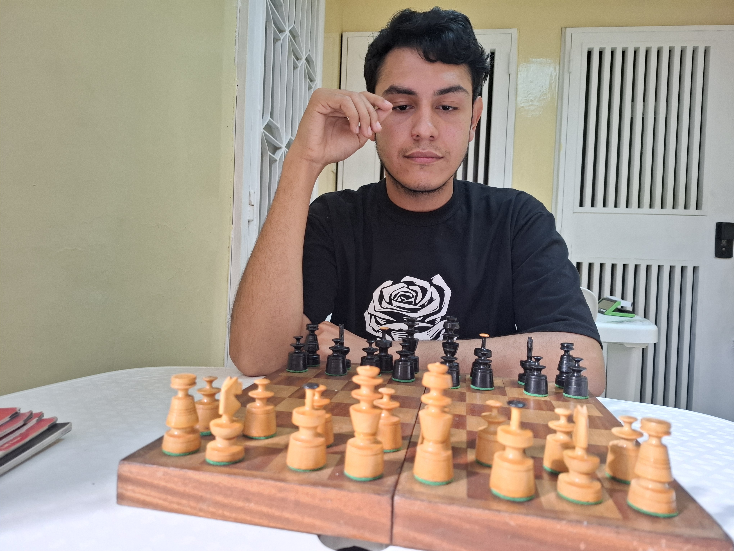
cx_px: 367
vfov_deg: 58.9
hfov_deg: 73.9
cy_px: 276
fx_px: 488
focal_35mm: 23
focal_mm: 5.54
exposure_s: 1/60
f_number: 1.8
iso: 200
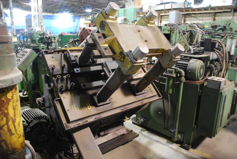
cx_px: 118
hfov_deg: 67.3
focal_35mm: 27
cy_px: 80
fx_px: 178
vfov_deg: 48.0
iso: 800
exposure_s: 1/3
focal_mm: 18
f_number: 3.5
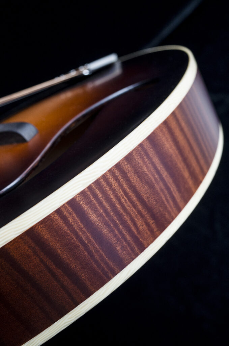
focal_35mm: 35
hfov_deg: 37.7
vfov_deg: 54.5
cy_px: 173
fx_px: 335
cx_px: 114
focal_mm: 18.3
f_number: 5
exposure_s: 1/250
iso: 400
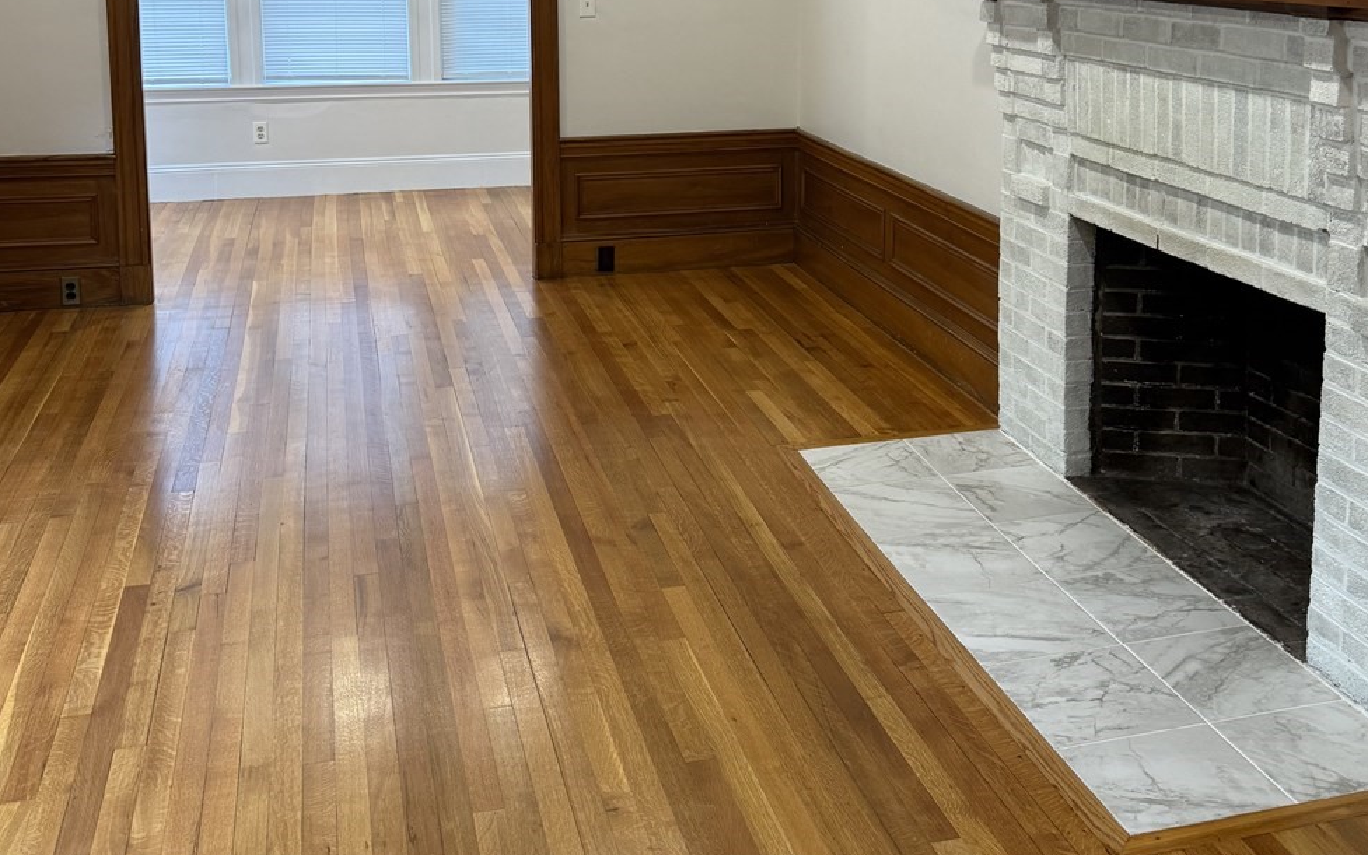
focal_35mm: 40
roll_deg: -0.2
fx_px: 1492
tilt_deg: -9.4
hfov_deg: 49.2
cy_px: 136
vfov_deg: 31.0
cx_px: 748
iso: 160
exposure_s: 1/60
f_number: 1.78
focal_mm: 6.76
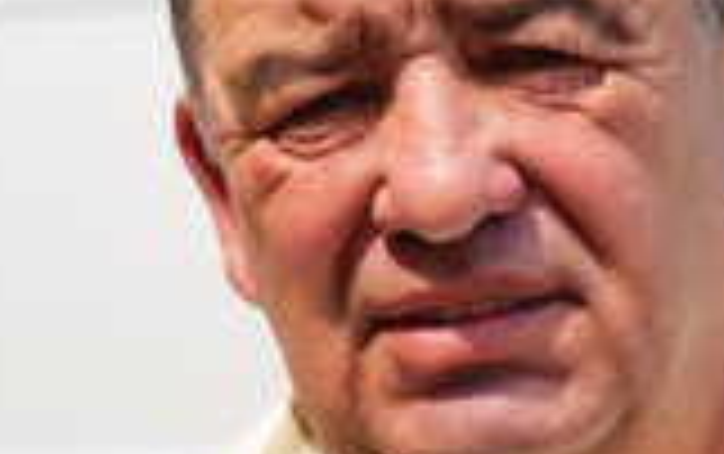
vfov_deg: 8.1
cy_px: 218
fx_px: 3200
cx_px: 400
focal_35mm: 162
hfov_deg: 12.9
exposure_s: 1/320
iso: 100
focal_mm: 64
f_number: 6.3
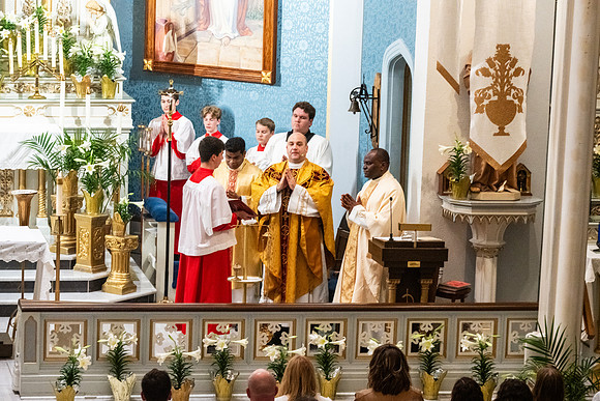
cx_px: 300
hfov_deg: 14.1
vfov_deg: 9.4
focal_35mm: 146
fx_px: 2428
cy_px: 200
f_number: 9
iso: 5000
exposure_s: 1/60
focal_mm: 140
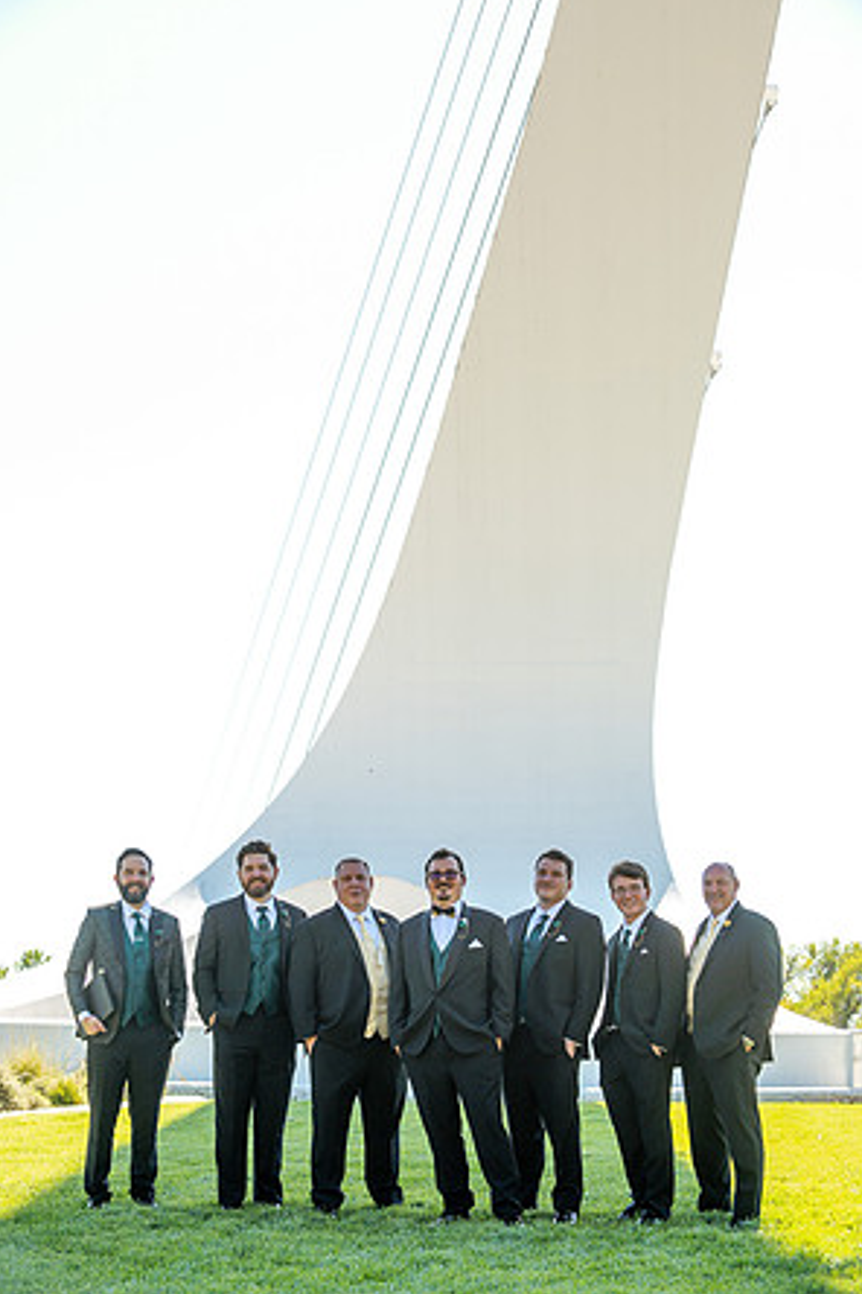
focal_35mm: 71
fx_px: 2550
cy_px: 641
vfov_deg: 28.5
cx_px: 428
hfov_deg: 19.2
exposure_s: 1/640
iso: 400
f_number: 5.6
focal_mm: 70
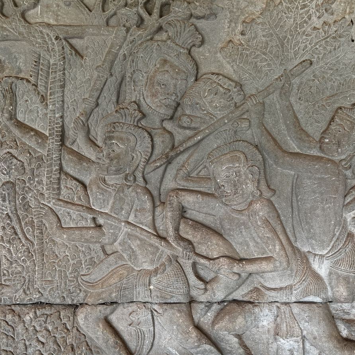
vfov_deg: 52.1
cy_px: 216
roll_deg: +0.1
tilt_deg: -0.1
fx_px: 360
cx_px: 179
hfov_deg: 52.5
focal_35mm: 31
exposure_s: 1/137
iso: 64
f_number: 1.5
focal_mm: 5.7
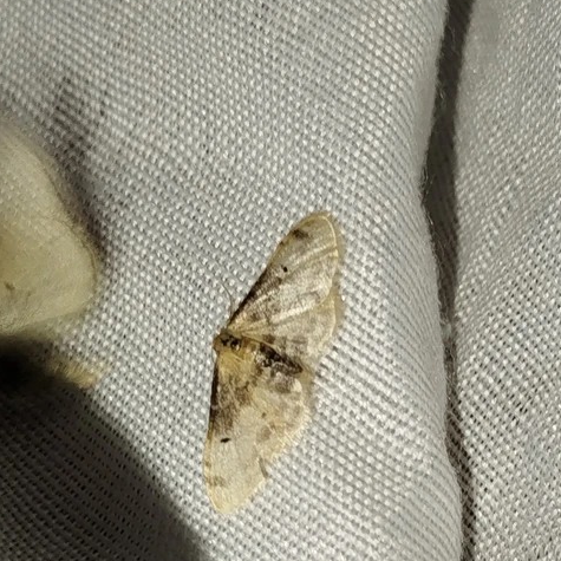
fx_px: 1834
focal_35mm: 100
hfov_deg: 17.4
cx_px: 281
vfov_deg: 17.4
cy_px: 344
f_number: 1.7
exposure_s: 1/50
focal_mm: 5.31
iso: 64
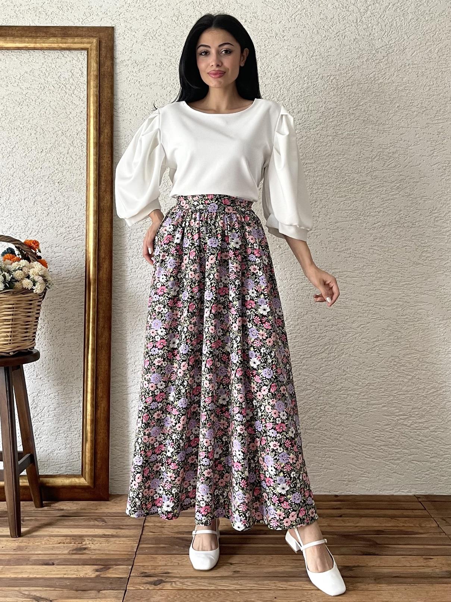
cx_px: 226
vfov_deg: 69.4
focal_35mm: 25
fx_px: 434
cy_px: 301
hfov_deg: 54.9
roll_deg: -0.1
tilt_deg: +1.0
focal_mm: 5.1
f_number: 1.6
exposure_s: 1/74
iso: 125
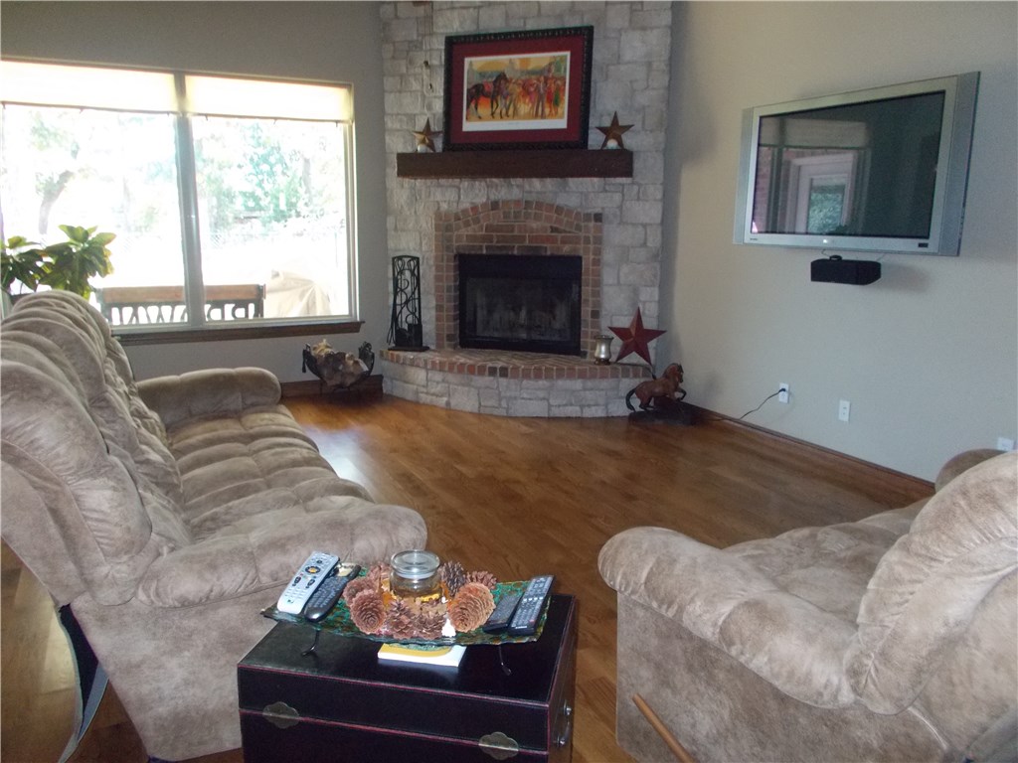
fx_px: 765
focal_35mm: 26
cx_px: 509
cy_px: 382
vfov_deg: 53.1
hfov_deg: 67.3
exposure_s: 1/25
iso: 400
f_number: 3.2
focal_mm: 4.6
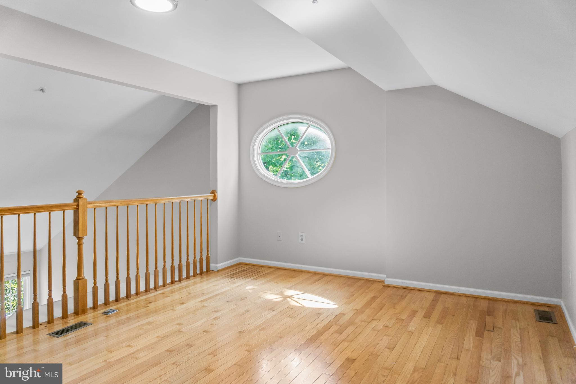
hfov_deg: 73.7
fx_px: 384
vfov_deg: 53.1
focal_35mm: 24
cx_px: 288
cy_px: 192
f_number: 4
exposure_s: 1/60
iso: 200
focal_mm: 16
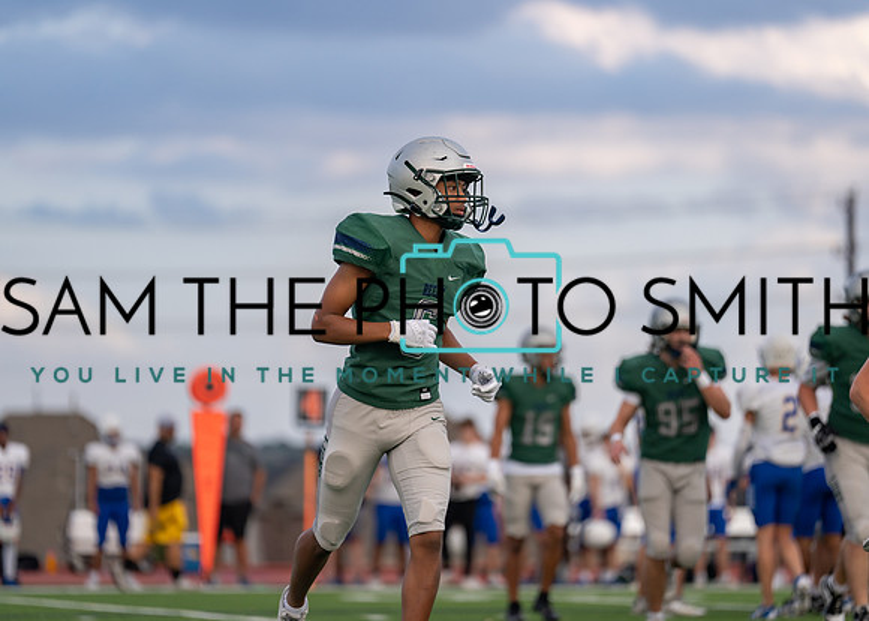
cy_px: 310
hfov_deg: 9.6
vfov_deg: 6.9
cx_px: 434
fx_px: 5171
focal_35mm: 210
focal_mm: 200
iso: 200
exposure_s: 1/1250
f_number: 2.8
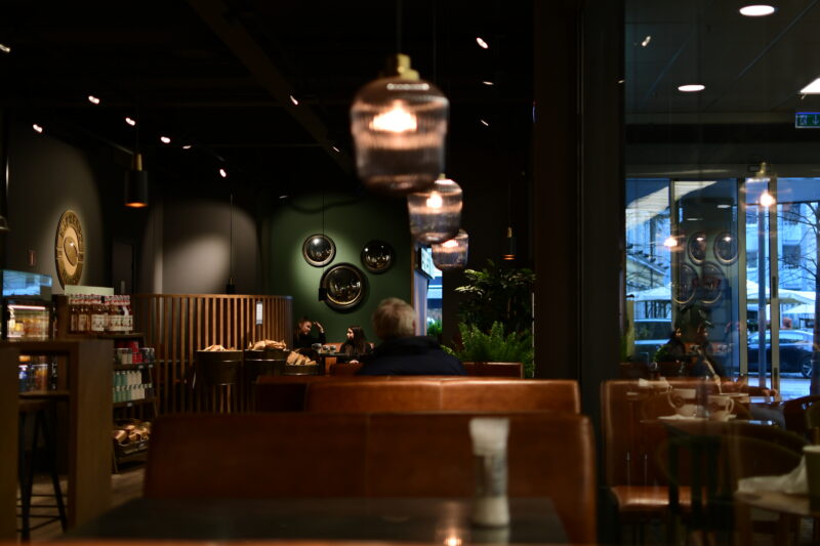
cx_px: 410
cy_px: 273
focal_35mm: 52
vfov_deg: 26.0
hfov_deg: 38.2
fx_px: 1184
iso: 320
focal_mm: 35
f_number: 1.8
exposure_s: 1/25
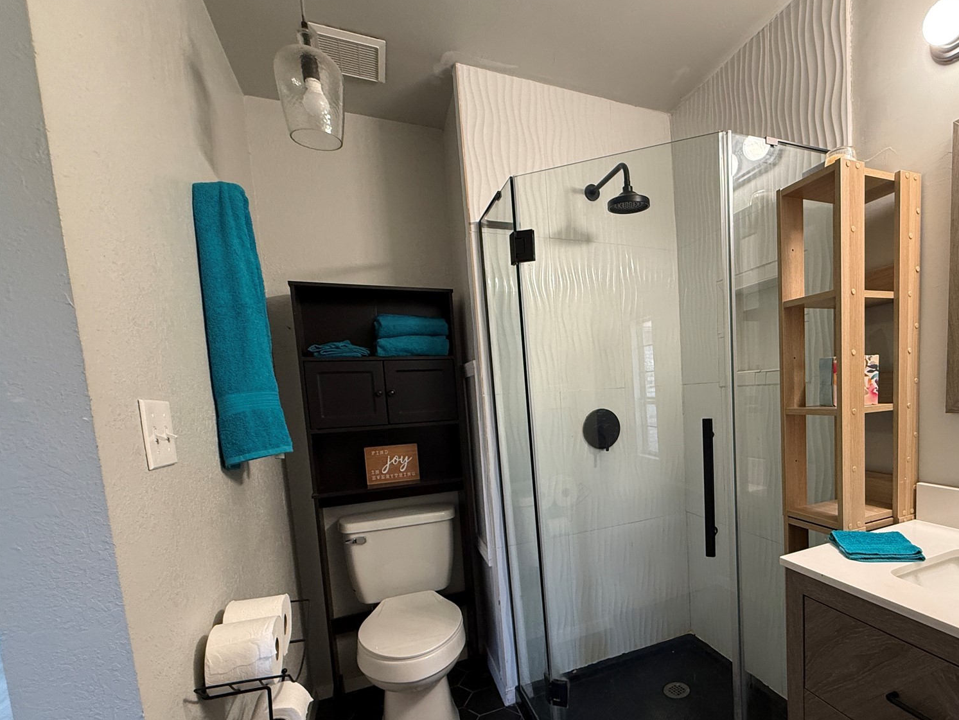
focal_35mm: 18
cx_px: 614
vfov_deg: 70.6
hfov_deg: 85.6
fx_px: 499
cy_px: 443
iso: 250
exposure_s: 1/60
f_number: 2.2
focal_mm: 2.22
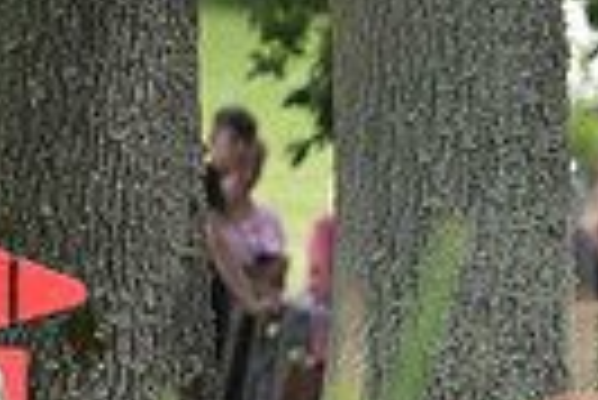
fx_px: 29018
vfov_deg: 0.8
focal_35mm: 1745
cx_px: 1245
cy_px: 101
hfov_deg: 1.2
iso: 1600
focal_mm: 400
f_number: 5.6
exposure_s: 1/1600
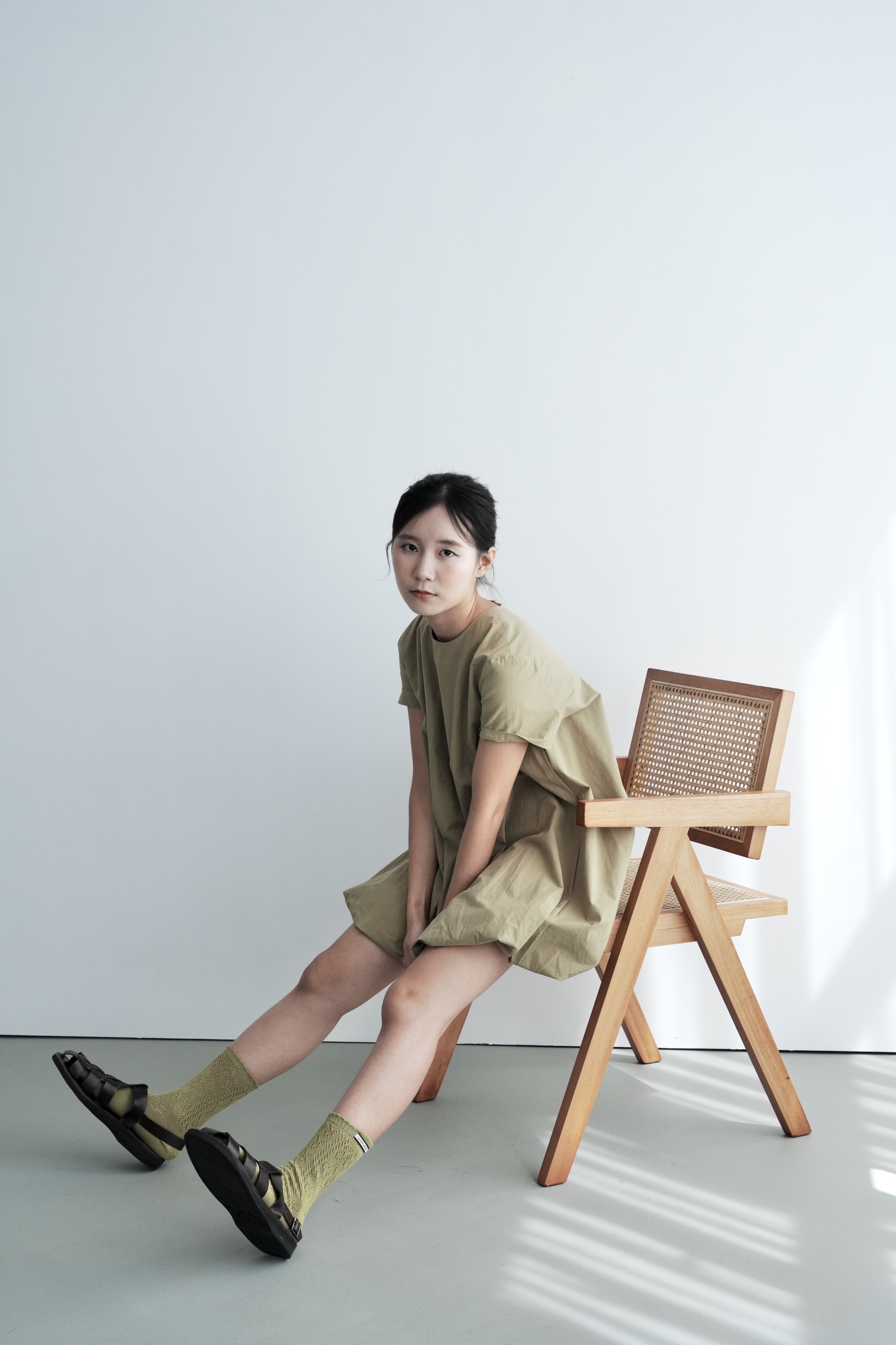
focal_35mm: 52
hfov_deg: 25.8
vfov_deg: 37.9
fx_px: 1960
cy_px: 672
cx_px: 448
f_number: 4
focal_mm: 35
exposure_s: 1/1000
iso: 320
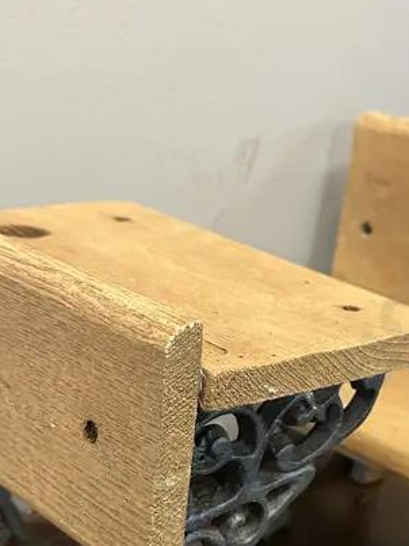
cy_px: 461
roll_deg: -0.5
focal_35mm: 61
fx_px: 961
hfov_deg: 23.8
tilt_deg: -31.3
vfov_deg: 30.7
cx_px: 297
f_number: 1.78
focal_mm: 6.86
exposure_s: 1/50
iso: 400
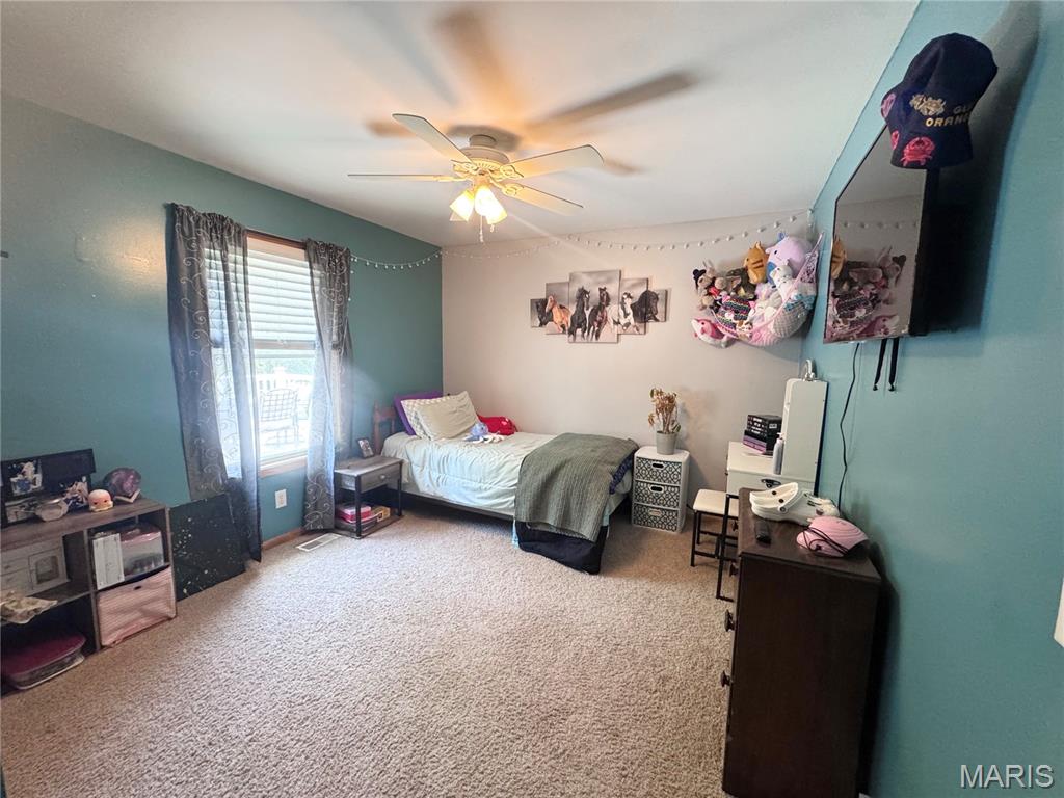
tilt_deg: -7.0
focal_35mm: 14
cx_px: 532
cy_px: 399
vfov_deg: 85.7
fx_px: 430
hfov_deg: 102.1
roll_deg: -0.8
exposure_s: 1/60
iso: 500
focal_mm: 2.22
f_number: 2.2
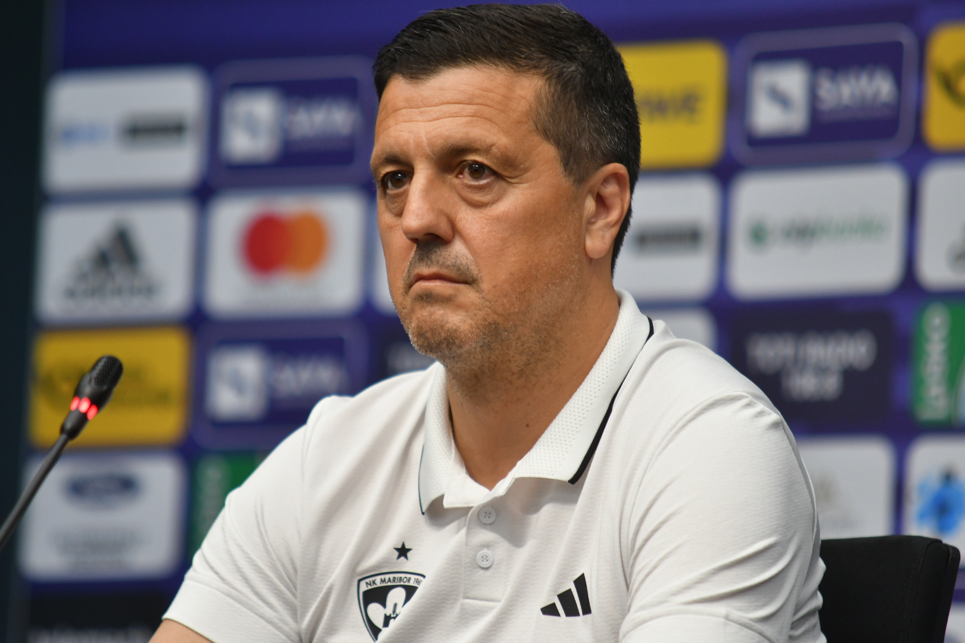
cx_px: 482
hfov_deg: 6.9
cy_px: 322
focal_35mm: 300
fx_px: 8041
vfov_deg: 4.6
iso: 900
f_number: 2.8
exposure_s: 1/320
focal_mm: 200
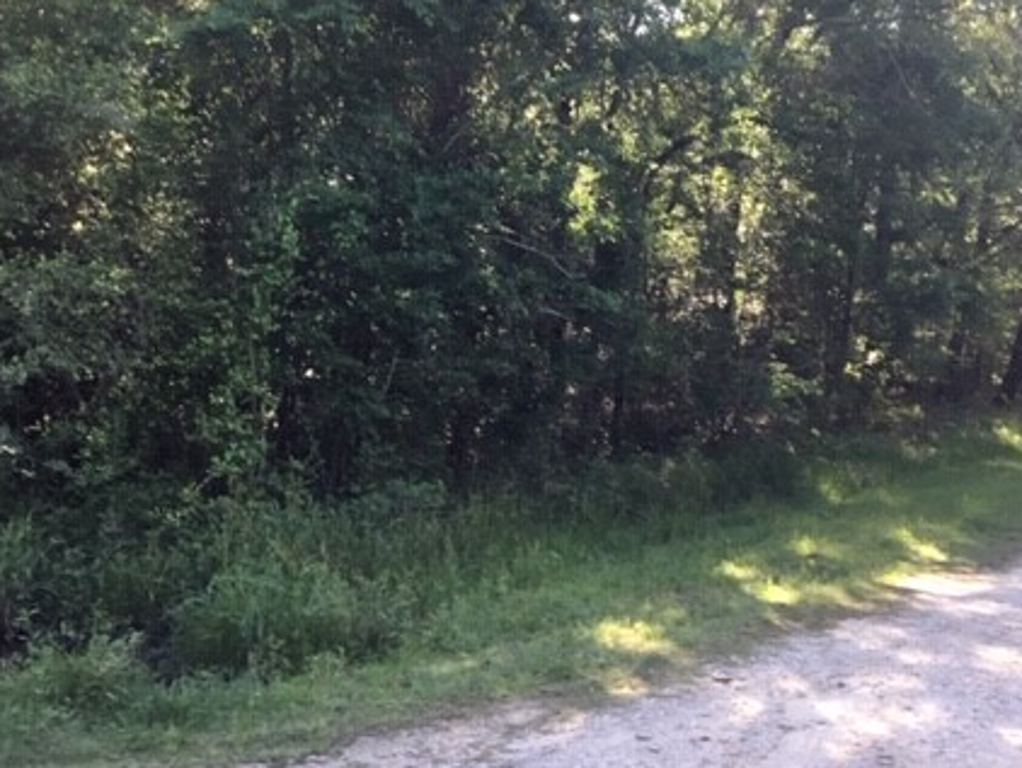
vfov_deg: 30.7
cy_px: 250
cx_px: 535
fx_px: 1388
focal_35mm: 47
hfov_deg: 40.4
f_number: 2.4
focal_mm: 3.3
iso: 32
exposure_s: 1/60
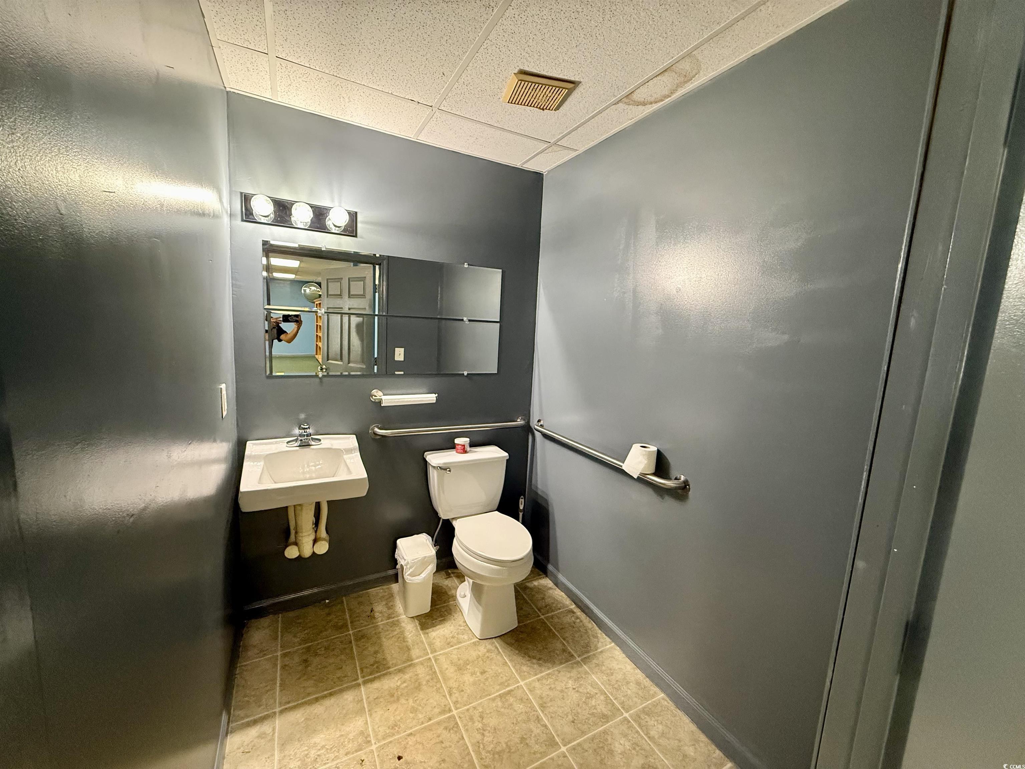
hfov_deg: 102.1
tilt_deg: -7.5
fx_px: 415
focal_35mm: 14
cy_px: 384
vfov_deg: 85.7
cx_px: 512
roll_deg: -3.2
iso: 640
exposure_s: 1/60
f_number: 2.2
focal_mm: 2.22
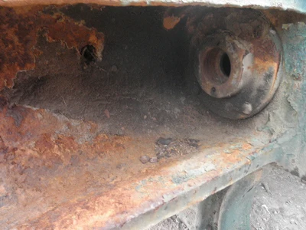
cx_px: 153
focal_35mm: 28
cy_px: 115
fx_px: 248
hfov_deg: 63.4
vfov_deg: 49.7
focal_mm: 5
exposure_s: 1/30
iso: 125
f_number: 3
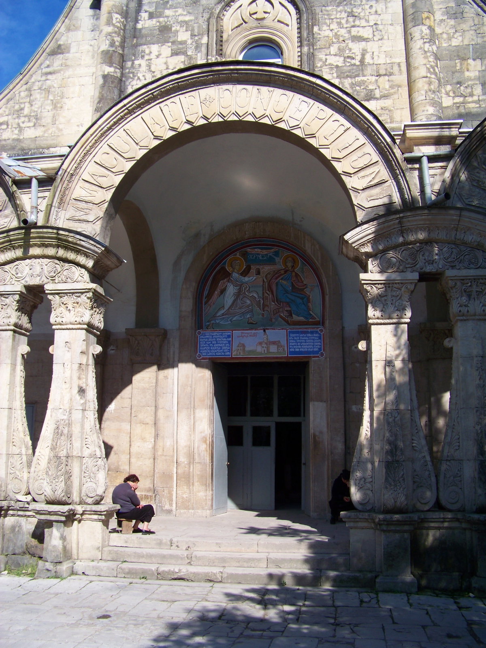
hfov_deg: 39.7
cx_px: 243
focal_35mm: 36
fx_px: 674
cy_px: 324
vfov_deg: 51.4
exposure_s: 1/500
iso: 64
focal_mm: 5.85
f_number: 4
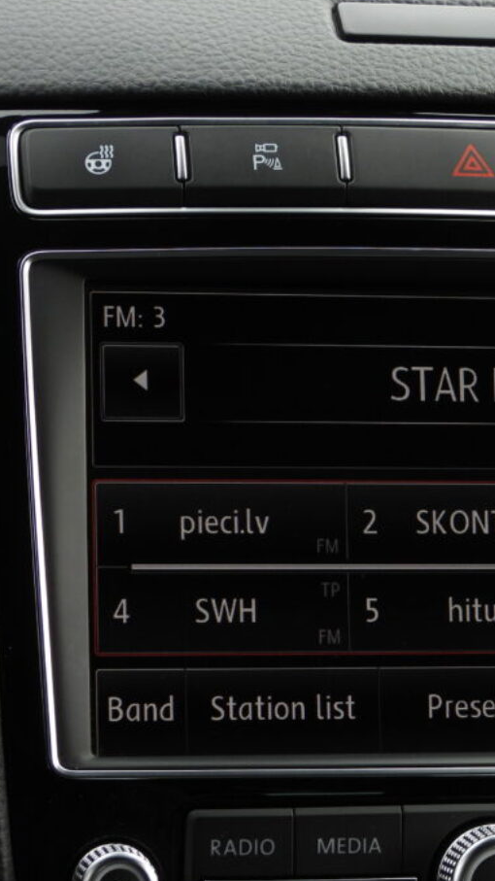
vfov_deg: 13.9
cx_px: 448
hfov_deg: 7.9
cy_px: 577
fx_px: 3594
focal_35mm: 154
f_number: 3.5
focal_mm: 14.4
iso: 100
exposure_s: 1/200
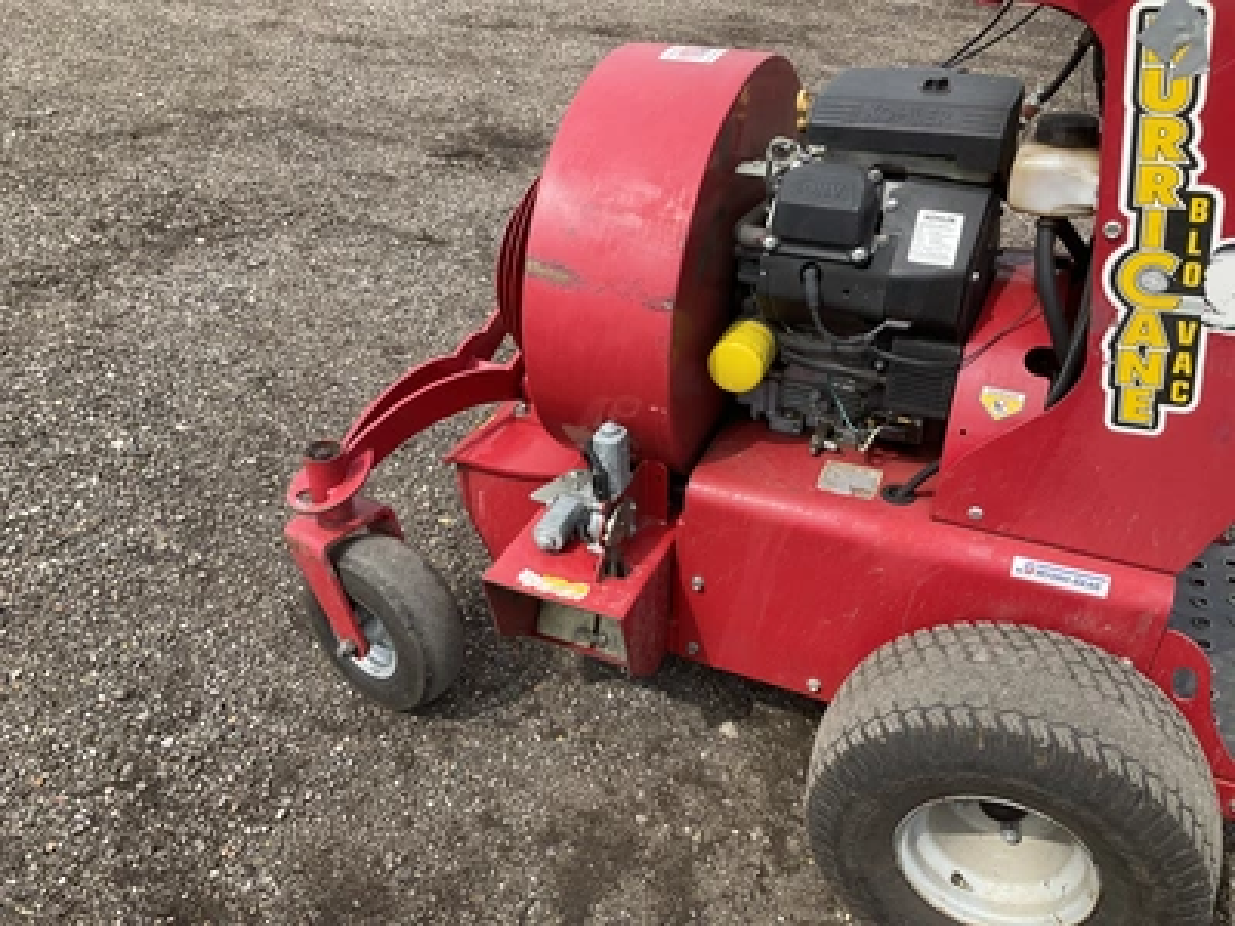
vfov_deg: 48.2
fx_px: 1035
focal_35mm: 29
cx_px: 618
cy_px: 463
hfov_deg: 61.7
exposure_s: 1/691
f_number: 1.8
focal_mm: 3
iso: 25
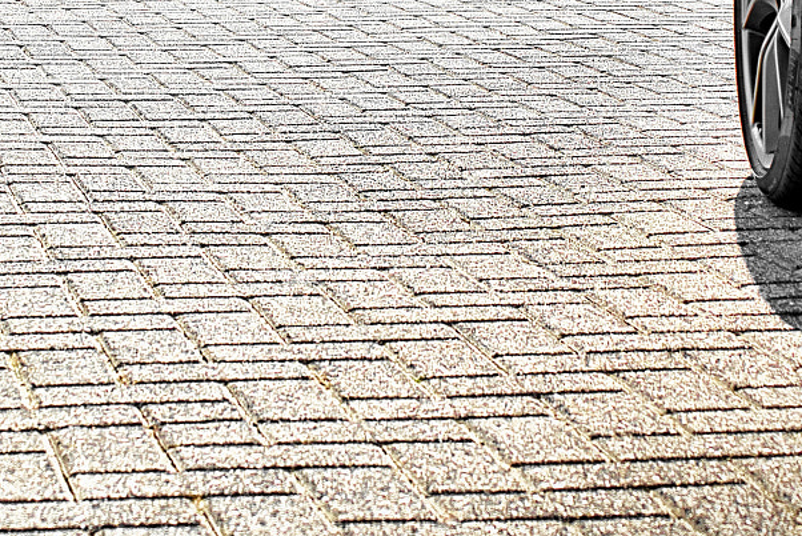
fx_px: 2073
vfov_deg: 14.5
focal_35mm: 93
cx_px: 12
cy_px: -3
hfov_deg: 21.2
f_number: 7.1
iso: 100
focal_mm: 35
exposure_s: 1/100
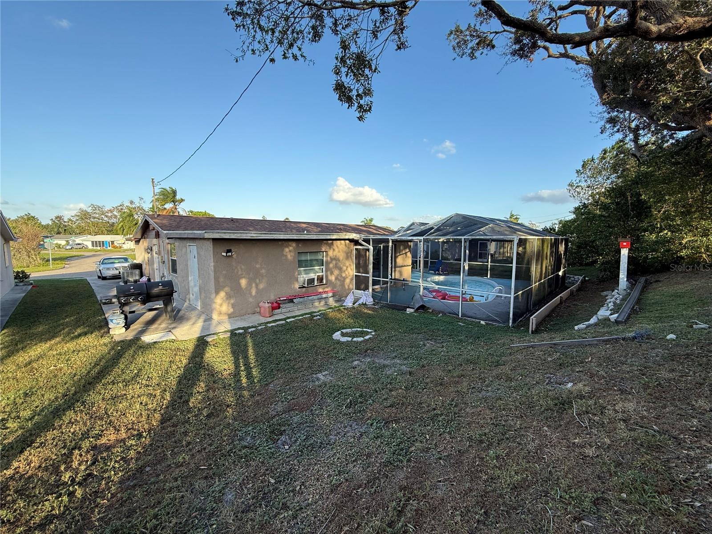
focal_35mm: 14
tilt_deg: -5.6
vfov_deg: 85.7
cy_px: 267
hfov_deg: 102.1
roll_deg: -0.5
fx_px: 288
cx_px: 356
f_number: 2.2
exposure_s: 1/472
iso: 64
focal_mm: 2.22
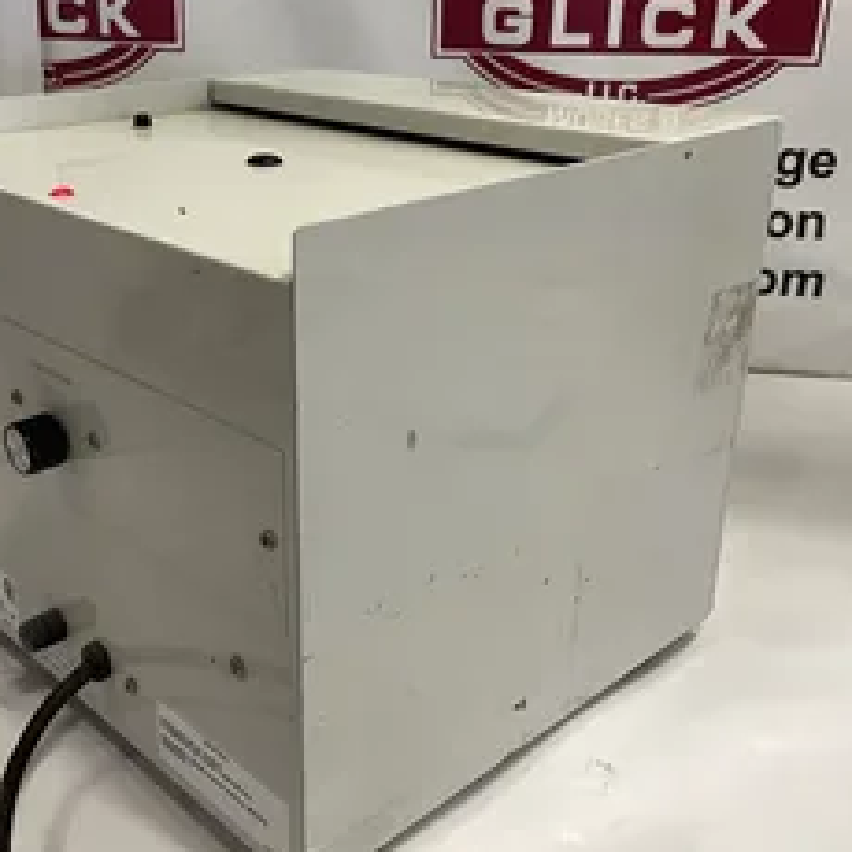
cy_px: 415
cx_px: 311
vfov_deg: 41.9
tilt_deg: -23.6
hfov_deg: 41.5
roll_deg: -0.1
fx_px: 1114
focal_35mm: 40
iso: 100
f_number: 1.6
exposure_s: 1/60
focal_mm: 4.2
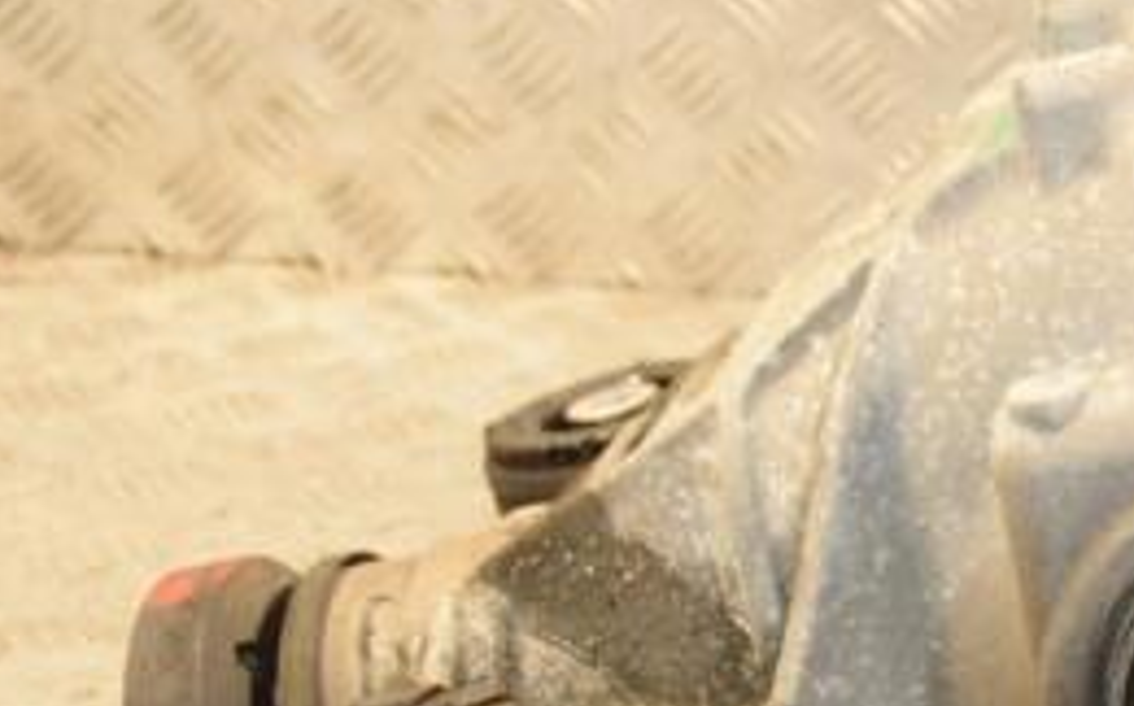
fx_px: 3489
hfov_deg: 18.0
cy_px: 567
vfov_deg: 11.5
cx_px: 1117
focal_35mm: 113
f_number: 5
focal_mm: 32
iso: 800
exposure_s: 1/100
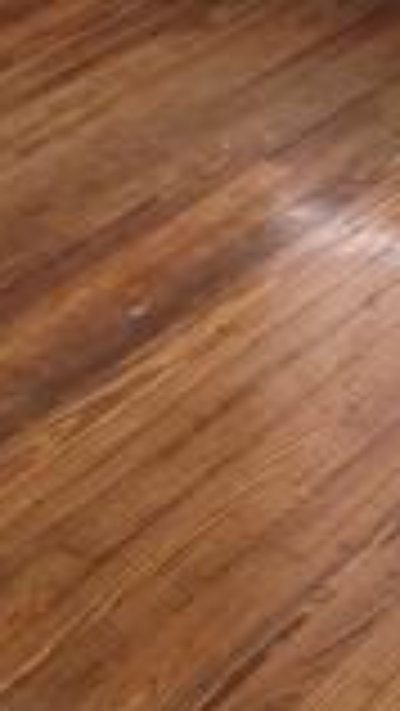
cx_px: 337
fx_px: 2392
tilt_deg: -17.3
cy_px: -144
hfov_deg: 9.5
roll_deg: -0.7
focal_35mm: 127
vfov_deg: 16.2
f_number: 1.78
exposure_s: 1/121
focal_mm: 6.76
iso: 100
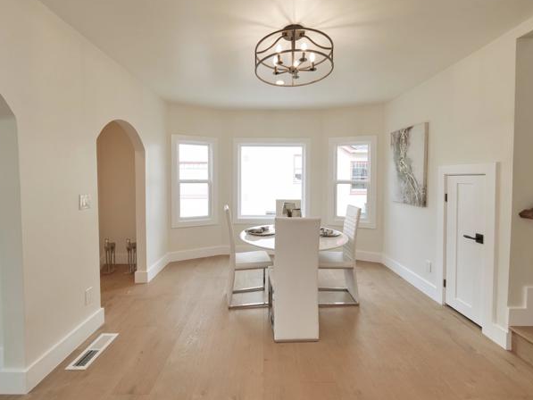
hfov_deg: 98.1
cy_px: 187
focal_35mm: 15
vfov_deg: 81.7
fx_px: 231
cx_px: 271
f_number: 5
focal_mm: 7
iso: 800
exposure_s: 1/160
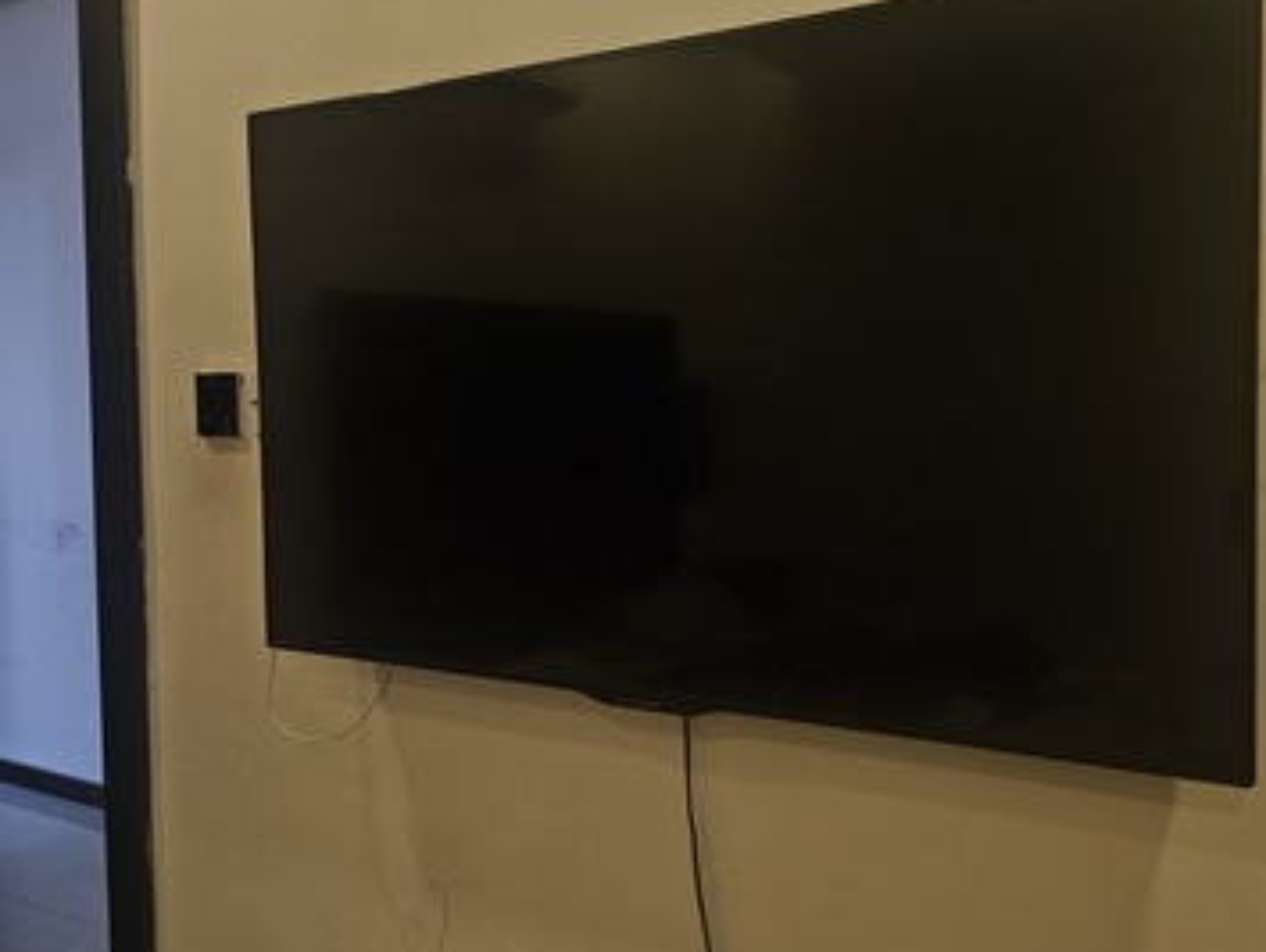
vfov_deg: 45.5
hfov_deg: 57.9
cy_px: 446
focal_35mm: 31
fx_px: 1135
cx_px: 760
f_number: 1.8
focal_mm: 5
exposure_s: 1/100
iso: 200
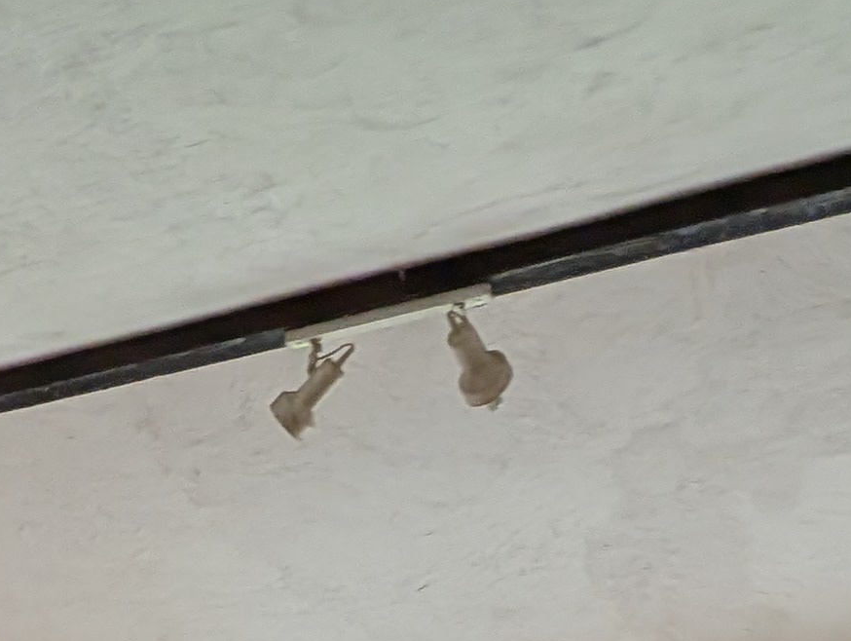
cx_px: 59
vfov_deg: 18.9
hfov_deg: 32.3
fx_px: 1379
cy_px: 1206
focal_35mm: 56
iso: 54
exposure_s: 1/59
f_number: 1.95
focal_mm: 2.23
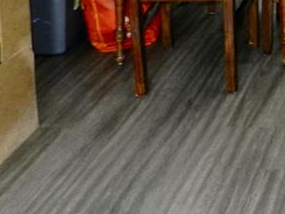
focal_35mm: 82
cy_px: -163
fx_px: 675
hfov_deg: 20.5
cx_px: 425
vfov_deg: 15.6
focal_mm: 4
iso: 200
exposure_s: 1/30
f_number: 3.4
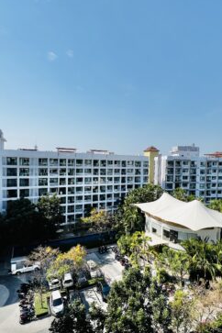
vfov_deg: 86.9
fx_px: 176
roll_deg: -1.4
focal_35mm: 19
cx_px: 131
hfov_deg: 64.1
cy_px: 172
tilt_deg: -2.7
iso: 32
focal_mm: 1.57
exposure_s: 1/2421
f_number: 1.8
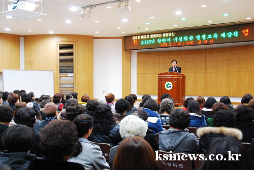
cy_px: 85
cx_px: 127
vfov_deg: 37.0
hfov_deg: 53.1
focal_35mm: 36
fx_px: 254
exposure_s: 1/50
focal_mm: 24
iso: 1250
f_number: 3.8
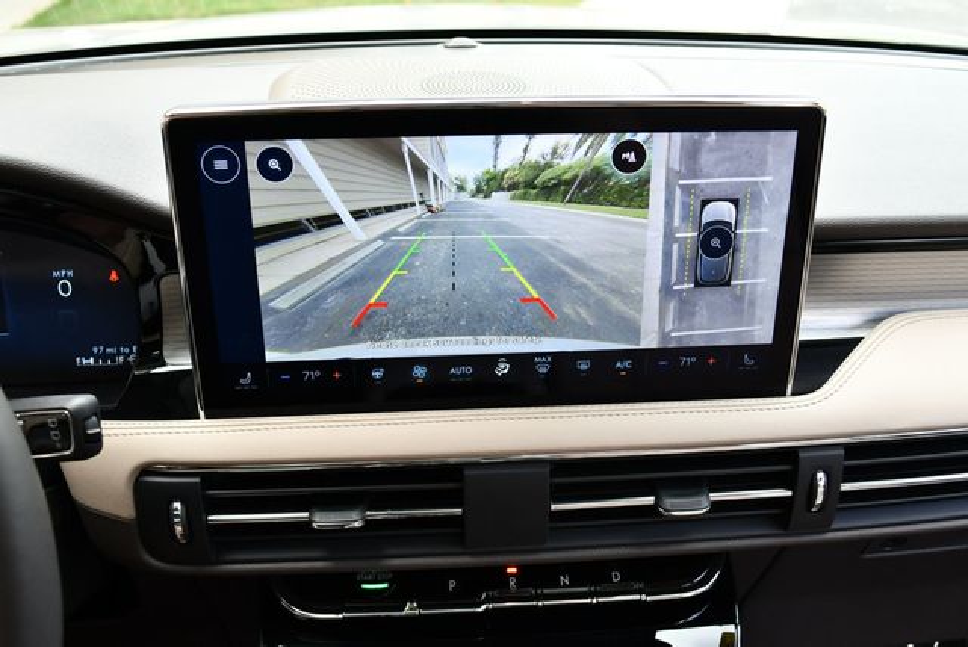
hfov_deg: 53.1
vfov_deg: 36.9
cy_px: 324
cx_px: 484
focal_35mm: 36
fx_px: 969
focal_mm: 18
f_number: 3.5
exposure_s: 1/250
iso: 450
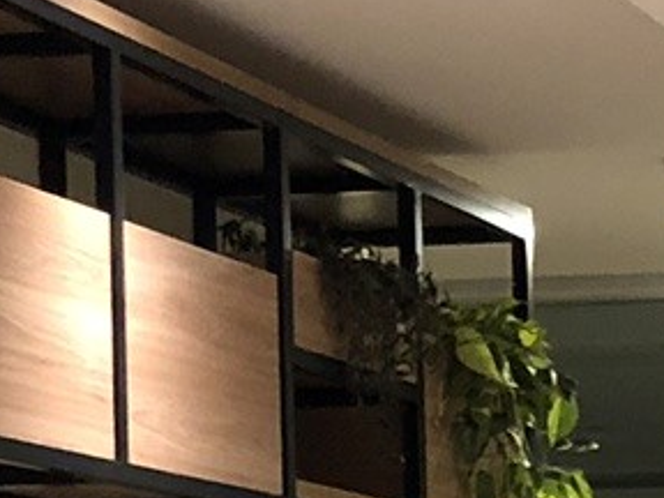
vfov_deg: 7.2
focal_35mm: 199
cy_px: 929
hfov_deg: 9.7
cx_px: 952
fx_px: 3817
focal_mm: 3.99
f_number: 1.8
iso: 100
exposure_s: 1/9
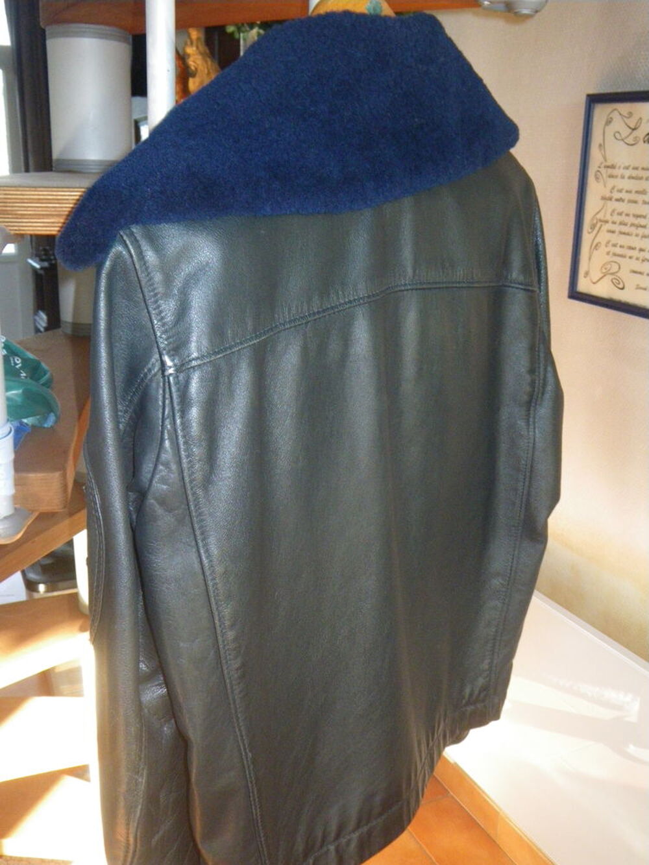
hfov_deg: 41.8
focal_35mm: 34
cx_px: 324
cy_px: 432
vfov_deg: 54.0
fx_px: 850
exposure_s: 1/50
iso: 400
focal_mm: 6.1
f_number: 3.8
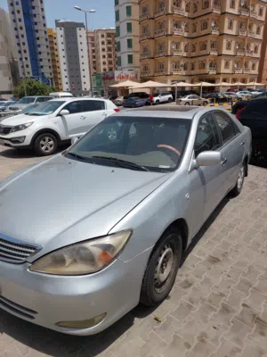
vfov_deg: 73.9
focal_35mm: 23
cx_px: 134
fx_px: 237
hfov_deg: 58.9
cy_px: 178
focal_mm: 5.06
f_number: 1.8
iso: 25
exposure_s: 1/1576
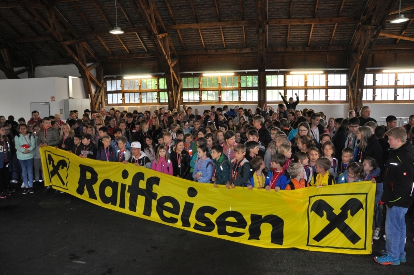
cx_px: 207
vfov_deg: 47.8
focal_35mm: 27
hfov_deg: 67.5
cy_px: 138
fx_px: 310
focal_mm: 18
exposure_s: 1/60
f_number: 3.5
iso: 800
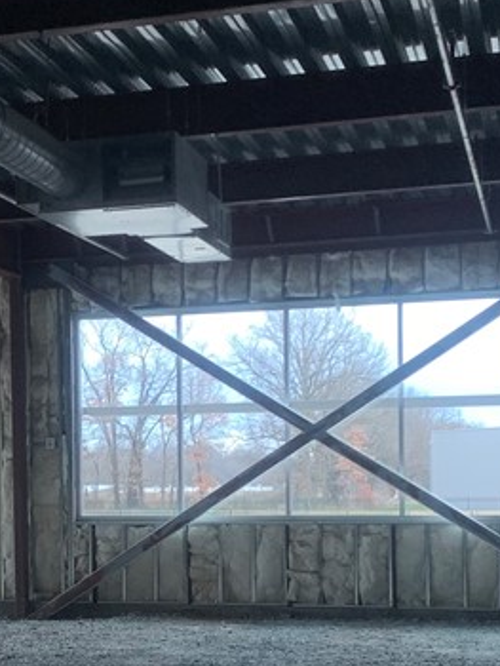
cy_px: 460
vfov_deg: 25.5
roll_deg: -0.2
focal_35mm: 76
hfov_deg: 19.0
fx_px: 1462
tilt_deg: +0.6
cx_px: 38
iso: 100
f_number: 1.8
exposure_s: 1/121
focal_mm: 4.25
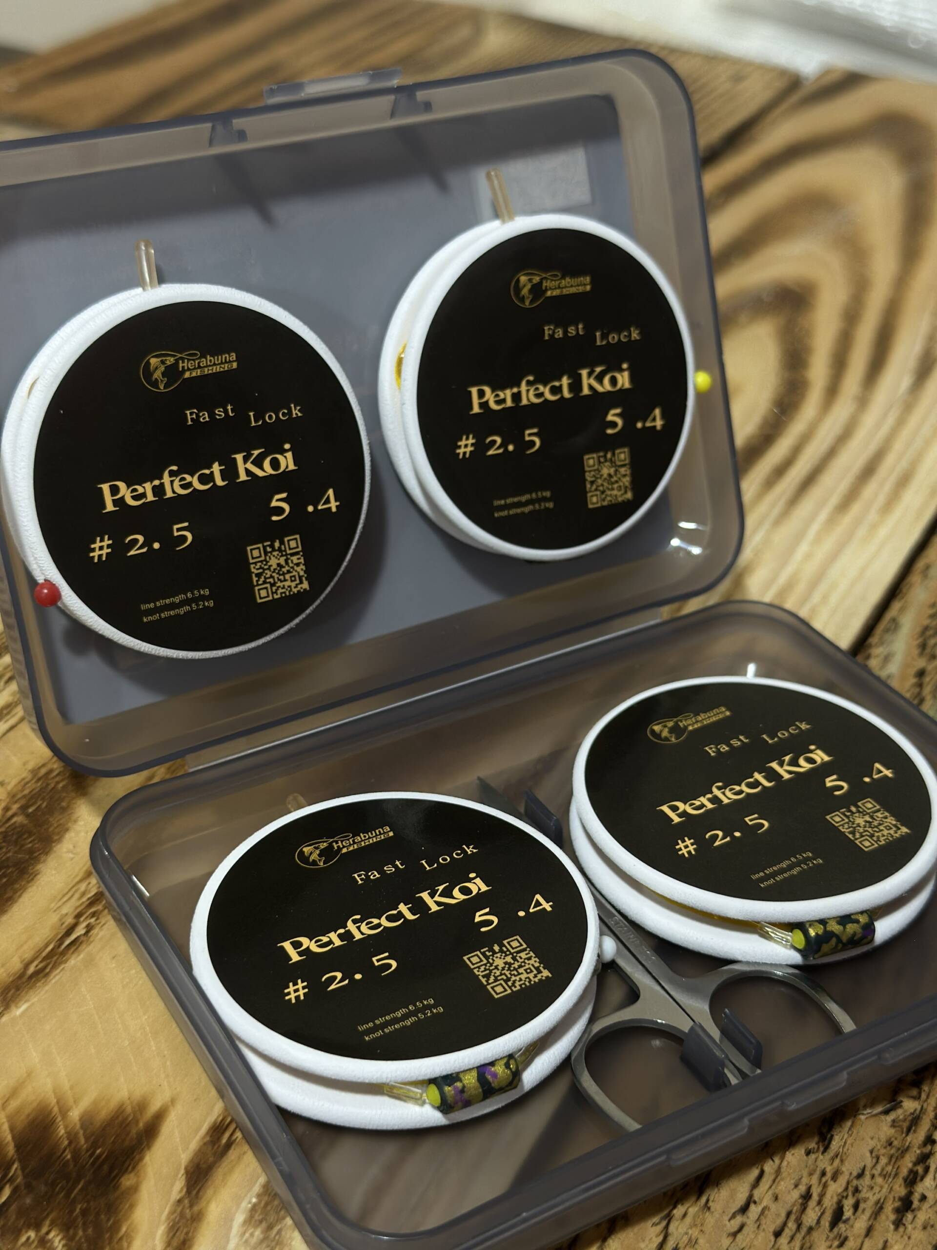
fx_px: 1732
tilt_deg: -35.1
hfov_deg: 30.3
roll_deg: -3.6
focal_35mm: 48
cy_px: 625
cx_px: 468
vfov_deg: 39.7
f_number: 1.78
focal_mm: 6.86
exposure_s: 1/50
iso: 100
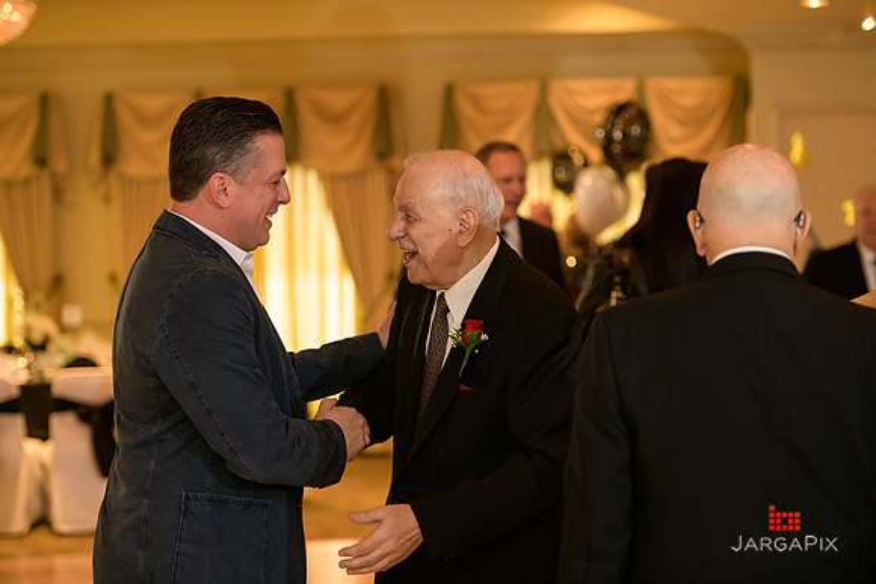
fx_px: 2312
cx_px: 438
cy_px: 292
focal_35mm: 95
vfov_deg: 14.4
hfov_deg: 21.5
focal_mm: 95
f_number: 3.2
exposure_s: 1/125
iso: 1600
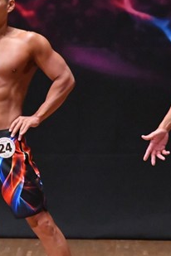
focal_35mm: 677
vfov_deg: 3.0
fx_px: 4823
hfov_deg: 2.0
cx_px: -99
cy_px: 142
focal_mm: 180
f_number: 5.6
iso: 8000
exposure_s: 1/400
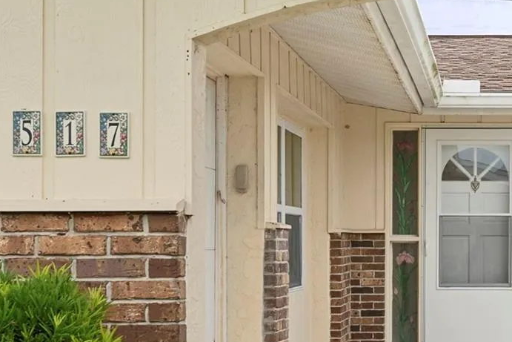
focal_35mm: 81
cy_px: 273
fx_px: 1152
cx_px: 477
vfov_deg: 16.7
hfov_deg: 24.2
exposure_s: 1/60
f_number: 8
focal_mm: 35
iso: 400
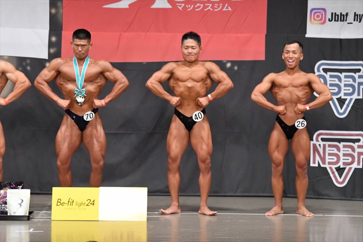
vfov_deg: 6.8
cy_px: 121
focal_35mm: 202
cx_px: 182
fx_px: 2036
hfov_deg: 10.2
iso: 6400
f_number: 5.6
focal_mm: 135
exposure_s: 1/400
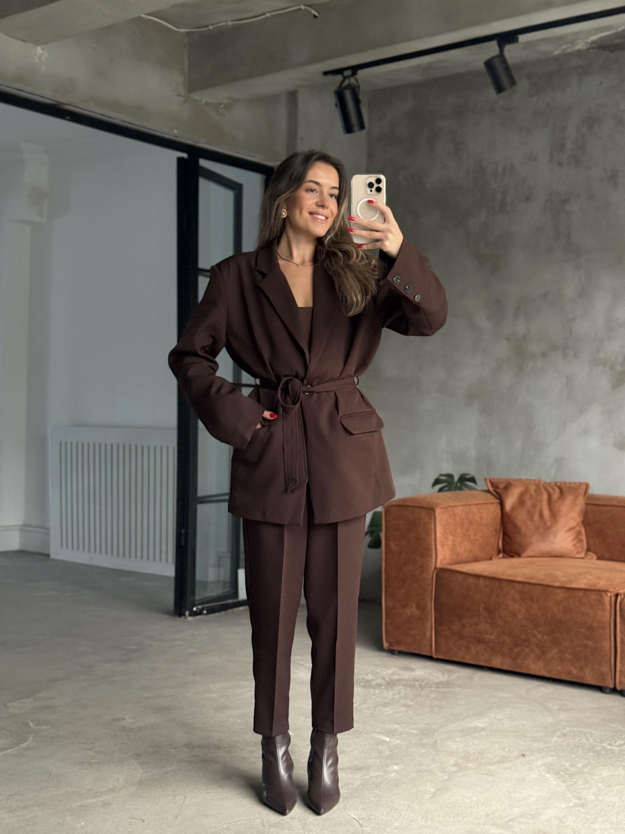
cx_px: 312
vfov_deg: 39.7
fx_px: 1156
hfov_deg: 30.3
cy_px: 417
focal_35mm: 48
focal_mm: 6.76
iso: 400
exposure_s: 1/40
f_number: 1.78
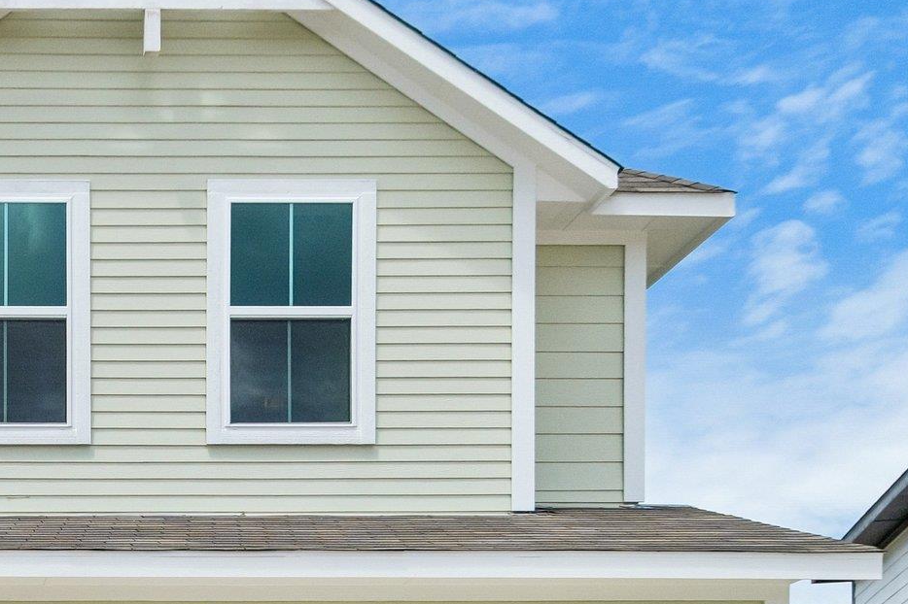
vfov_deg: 19.7
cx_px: 14
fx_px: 1714
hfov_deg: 28.0
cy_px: 512
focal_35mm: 68
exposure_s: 1/1250
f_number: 8
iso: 400
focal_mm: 21
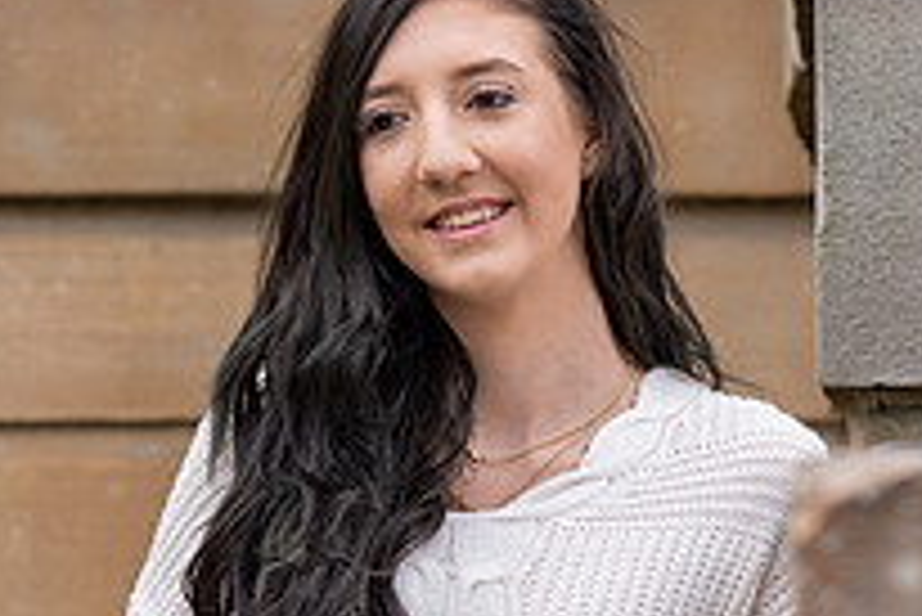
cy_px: 339
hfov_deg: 8.6
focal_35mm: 240
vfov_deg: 5.7
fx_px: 6151
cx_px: 405
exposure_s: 1/500
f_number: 5.6
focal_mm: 85
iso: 360
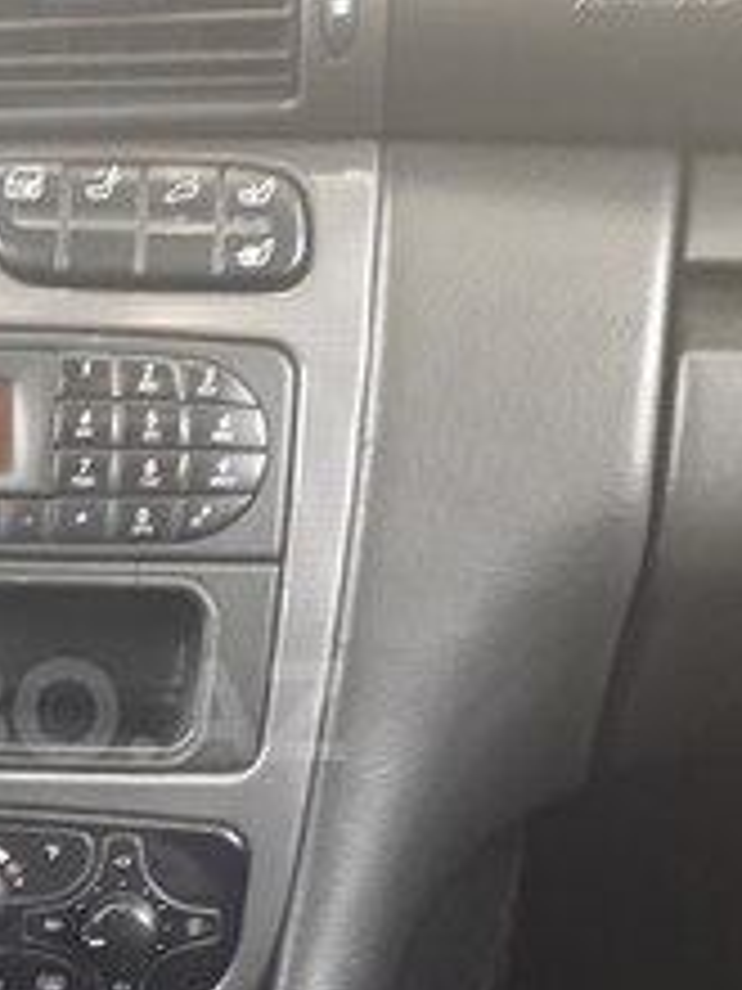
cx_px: 0
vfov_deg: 31.3
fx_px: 1743
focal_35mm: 61
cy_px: 711
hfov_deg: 23.1
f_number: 1.9
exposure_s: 1/25
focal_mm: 3.6
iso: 200
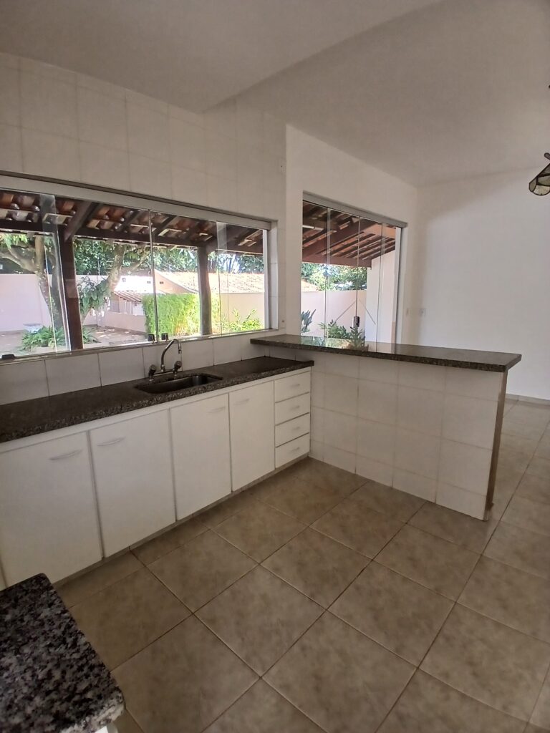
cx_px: 275
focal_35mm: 17
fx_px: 360
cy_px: 366
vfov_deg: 91.0
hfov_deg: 74.7
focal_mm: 1.4
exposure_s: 1/50
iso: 64
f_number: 2.2
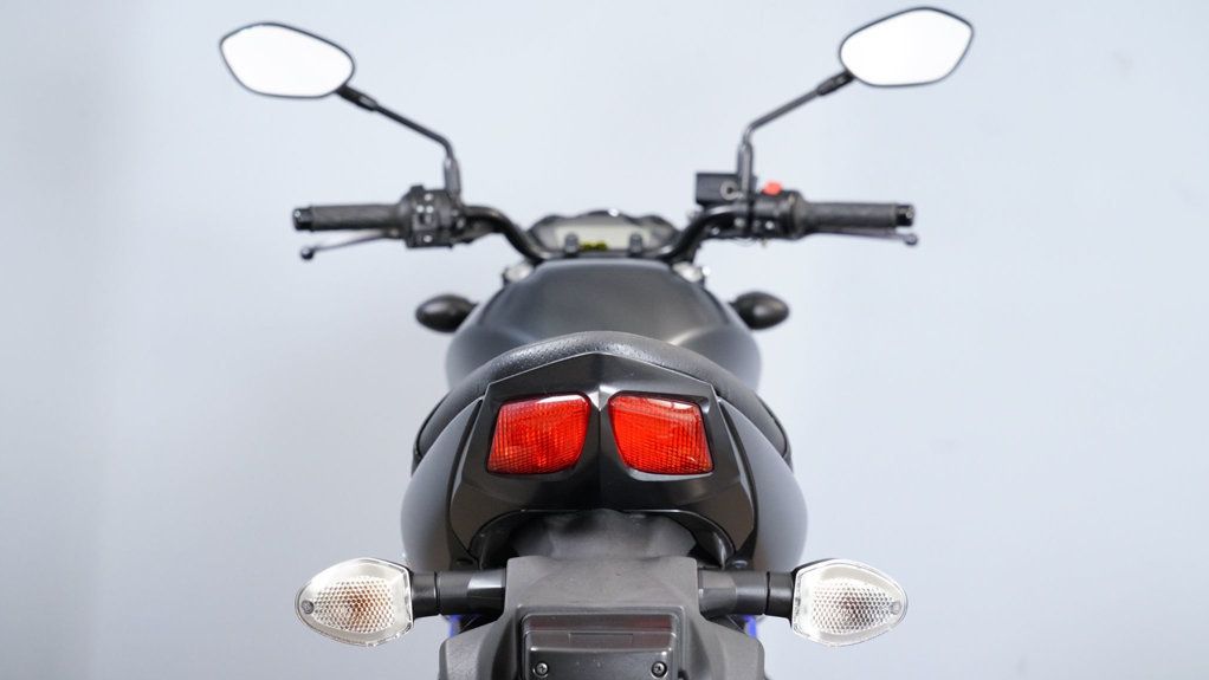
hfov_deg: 33.3
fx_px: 2020
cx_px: 604
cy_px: 385
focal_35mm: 63
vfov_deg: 19.1
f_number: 7.1
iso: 5000
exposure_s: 1/100
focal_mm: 60
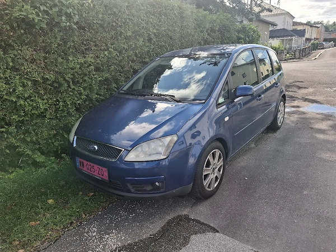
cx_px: 168
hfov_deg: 73.9
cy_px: 126
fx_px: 223
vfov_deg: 58.9
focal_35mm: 23
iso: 50
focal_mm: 5.54
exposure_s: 1/833
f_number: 1.8
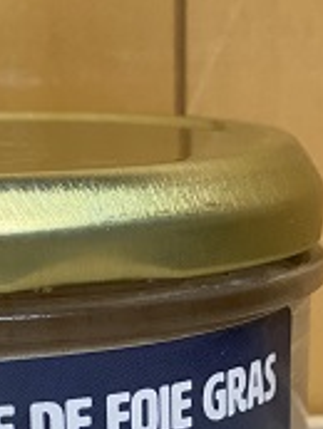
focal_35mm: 160
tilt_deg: -13.1
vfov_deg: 12.2
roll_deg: +0.2
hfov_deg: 9.2
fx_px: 1988
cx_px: -7
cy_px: 438
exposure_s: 1/100
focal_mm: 6
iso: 200
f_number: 2
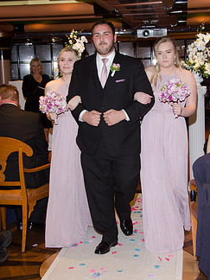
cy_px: 124
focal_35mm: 64
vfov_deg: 30.2
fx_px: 518
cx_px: 105
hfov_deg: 22.9
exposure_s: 1/60
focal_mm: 32
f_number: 5.6
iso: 400
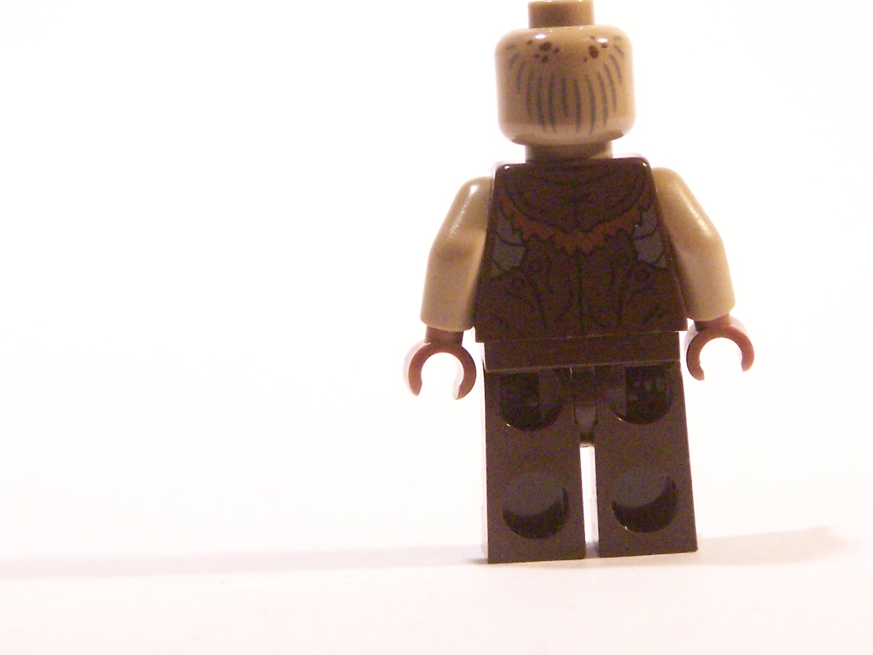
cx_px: 591
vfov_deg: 8.1
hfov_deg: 10.8
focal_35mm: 183
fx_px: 4616
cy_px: 219
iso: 400
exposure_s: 1/45
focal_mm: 17.5
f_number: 3.2
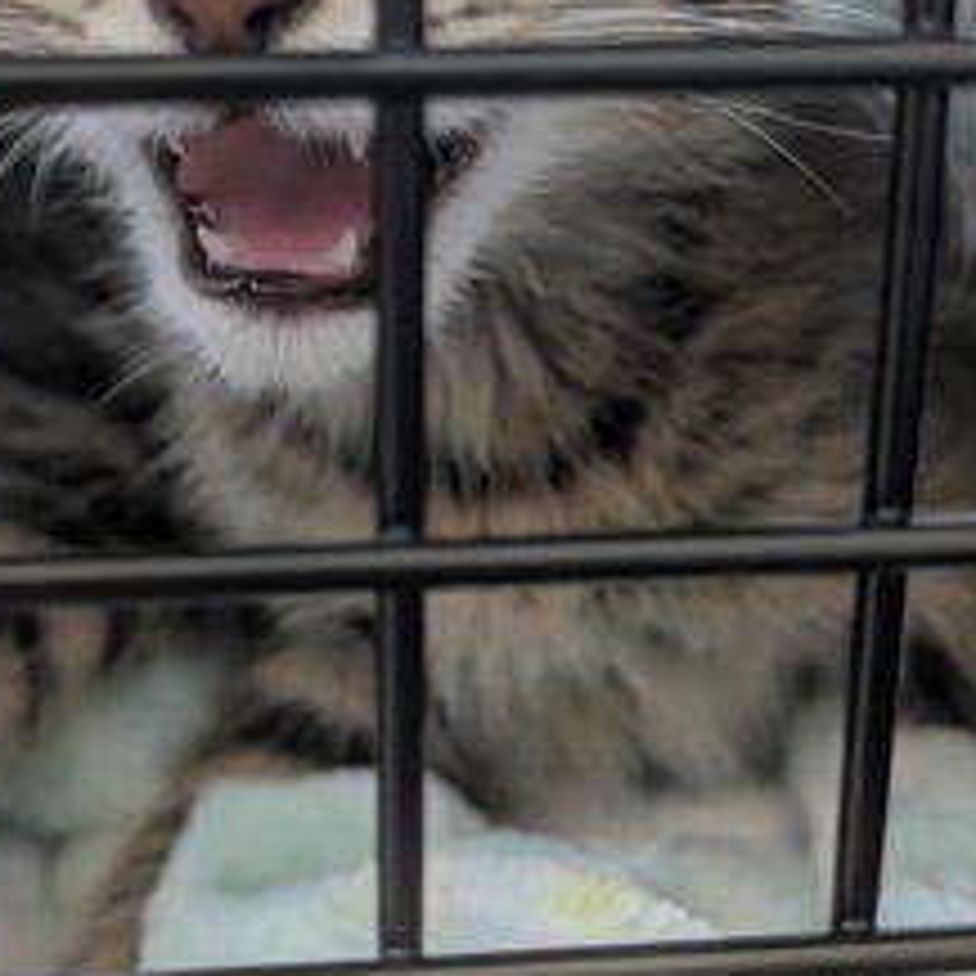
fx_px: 1818
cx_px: 450
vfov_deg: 29.7
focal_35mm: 57
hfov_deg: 30.0
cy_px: 272
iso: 92
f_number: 1.89
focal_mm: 5.43
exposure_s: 1/120
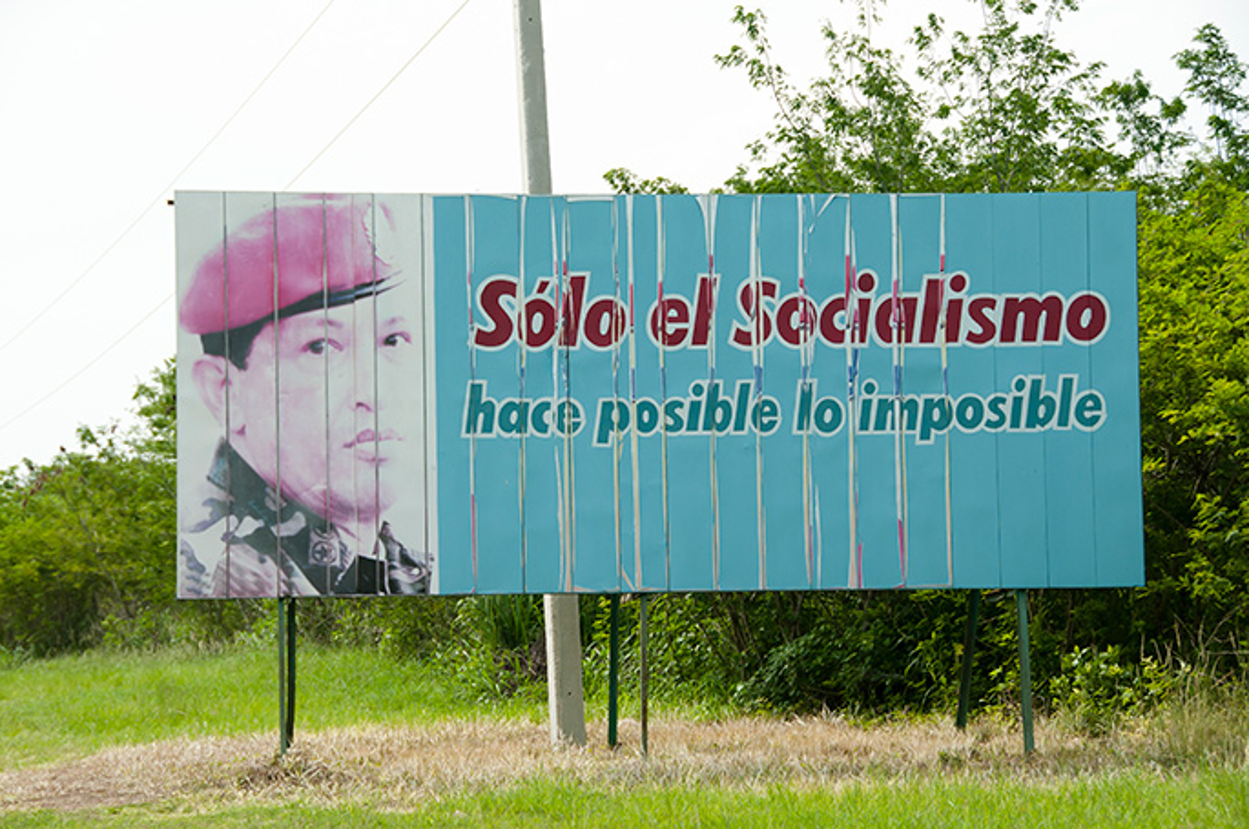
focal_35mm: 112
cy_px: 414
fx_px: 3898
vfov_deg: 12.1
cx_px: 624
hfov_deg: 18.2
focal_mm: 75
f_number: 8
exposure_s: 1/1250
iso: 500
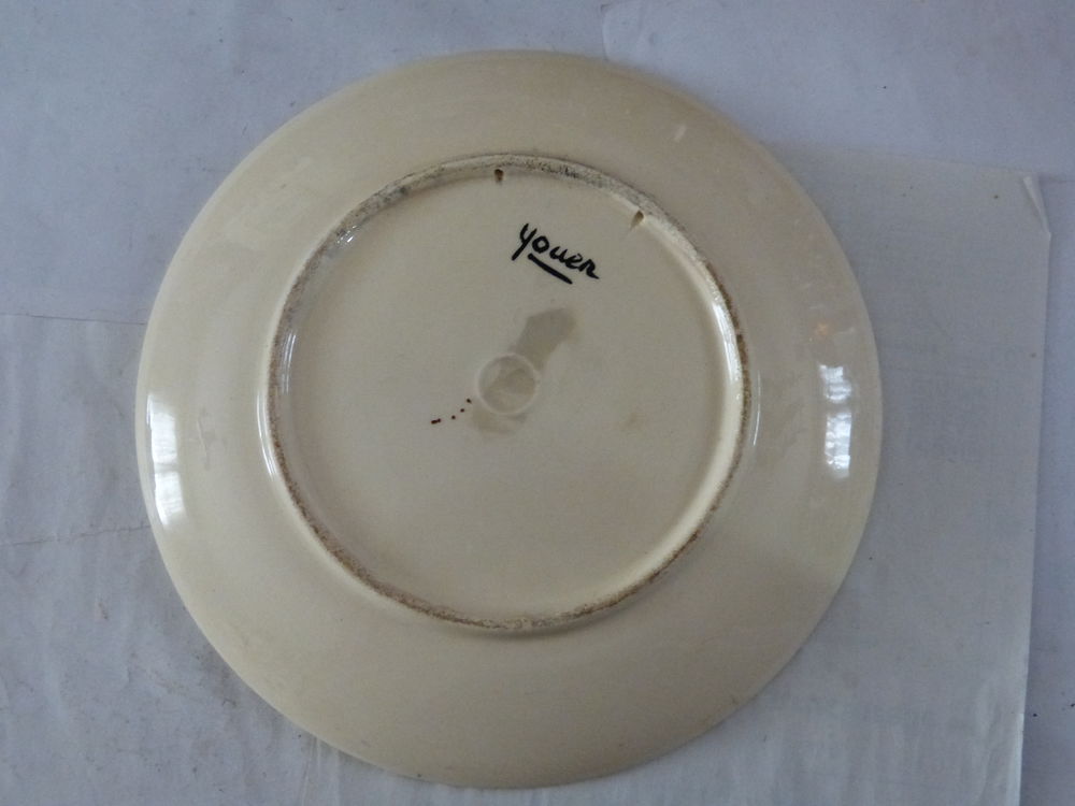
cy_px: 403
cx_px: 538
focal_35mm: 33
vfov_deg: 42.9
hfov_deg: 55.4
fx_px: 1025
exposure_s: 1/20
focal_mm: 5.9
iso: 800
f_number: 3
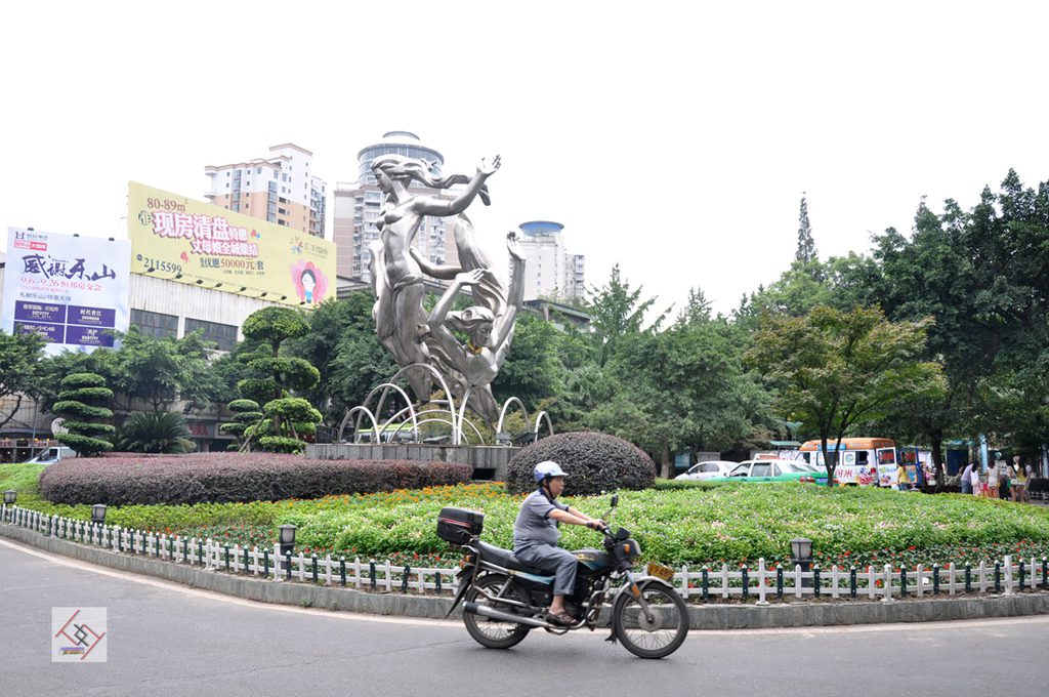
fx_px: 917
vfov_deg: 41.6
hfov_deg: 59.6
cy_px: 348
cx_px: 524
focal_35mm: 32
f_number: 5
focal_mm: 21
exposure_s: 1/250
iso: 200
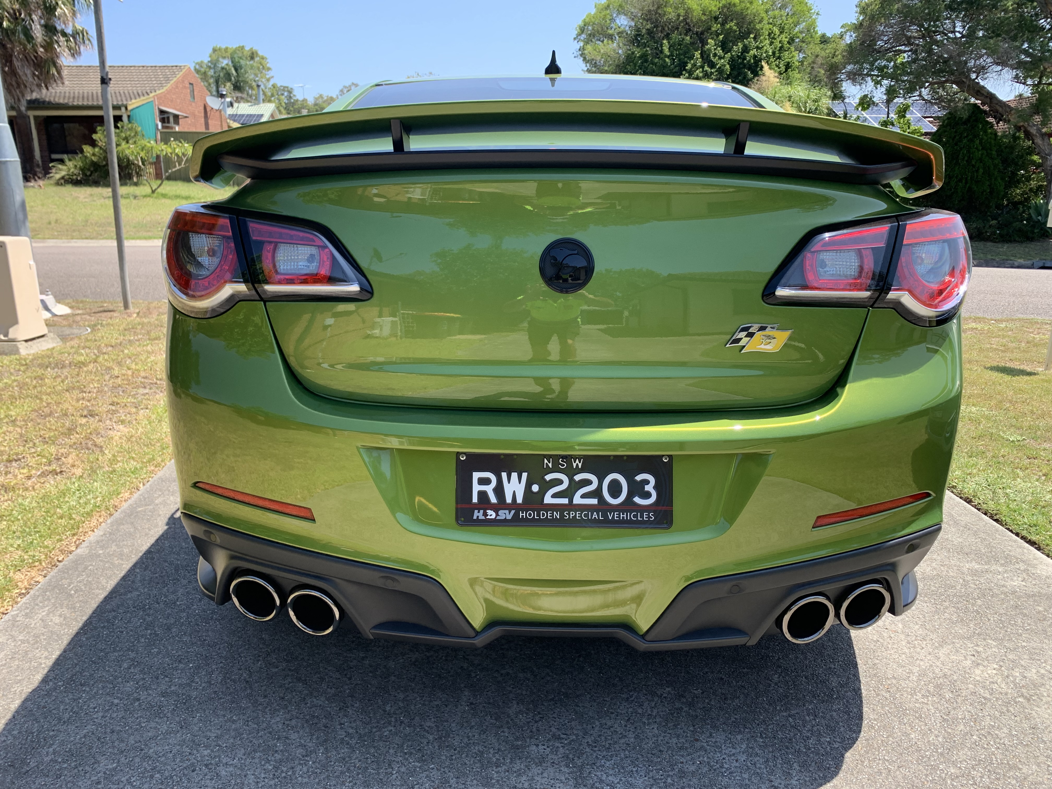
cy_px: 394
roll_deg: +0.5
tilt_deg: -16.1
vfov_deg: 53.1
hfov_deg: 67.3
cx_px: 526
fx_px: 790
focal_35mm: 26
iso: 25
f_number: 1.8
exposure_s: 1/683
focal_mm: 4.25
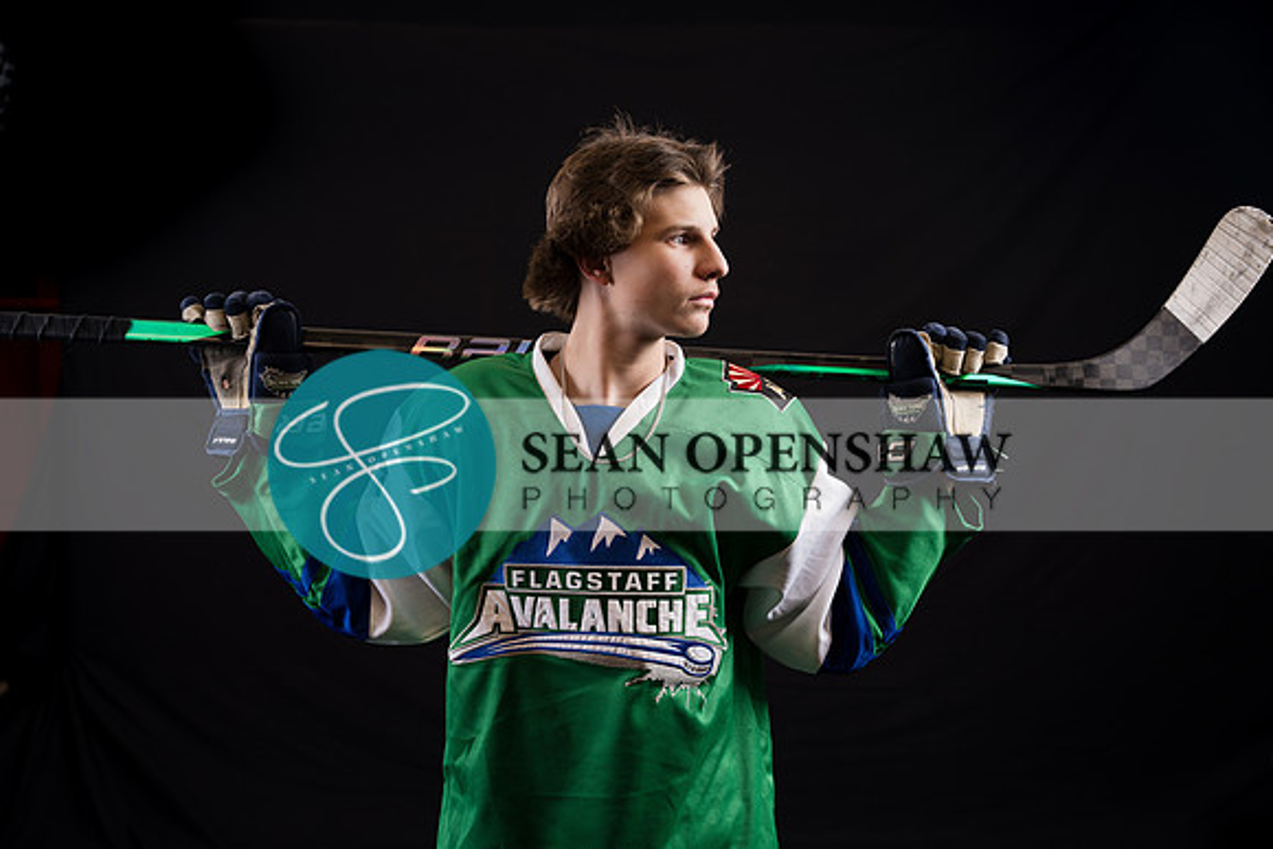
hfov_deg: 44.6
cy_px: 424
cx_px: 636
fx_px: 1553
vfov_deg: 30.6
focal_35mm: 44
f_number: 3.2
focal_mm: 43.9
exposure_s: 1/160
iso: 80
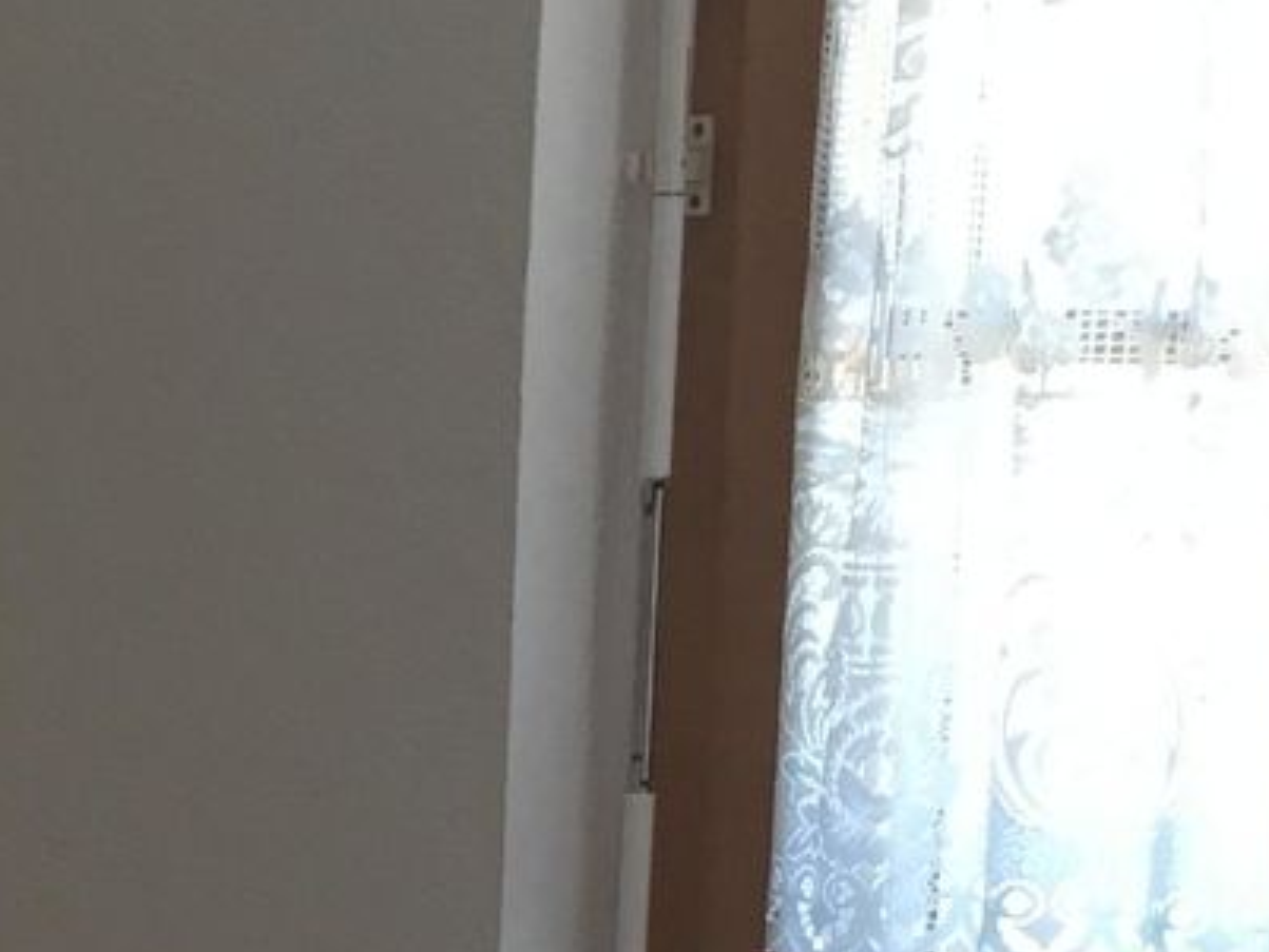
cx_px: -668
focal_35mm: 148
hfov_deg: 12.6
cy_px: 1591
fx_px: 5427
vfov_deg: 9.6
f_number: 2.2
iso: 40
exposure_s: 1/33
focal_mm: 4.15
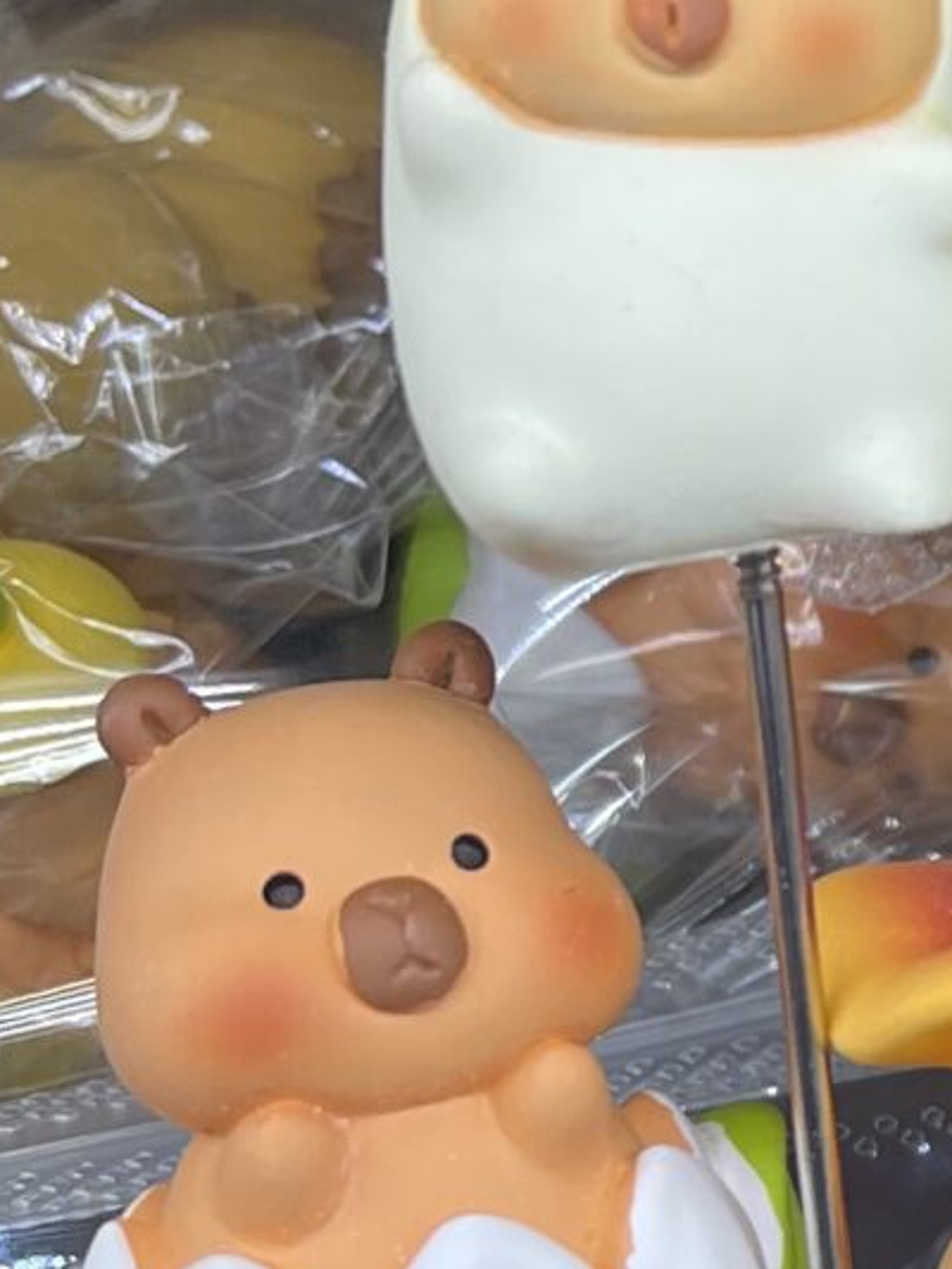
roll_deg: +1.8
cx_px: 1959
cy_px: 912
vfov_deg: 16.3
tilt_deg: -43.0
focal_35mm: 120
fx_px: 4399
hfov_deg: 11.1
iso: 80
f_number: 1.6
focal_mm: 5.1
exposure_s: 1/100
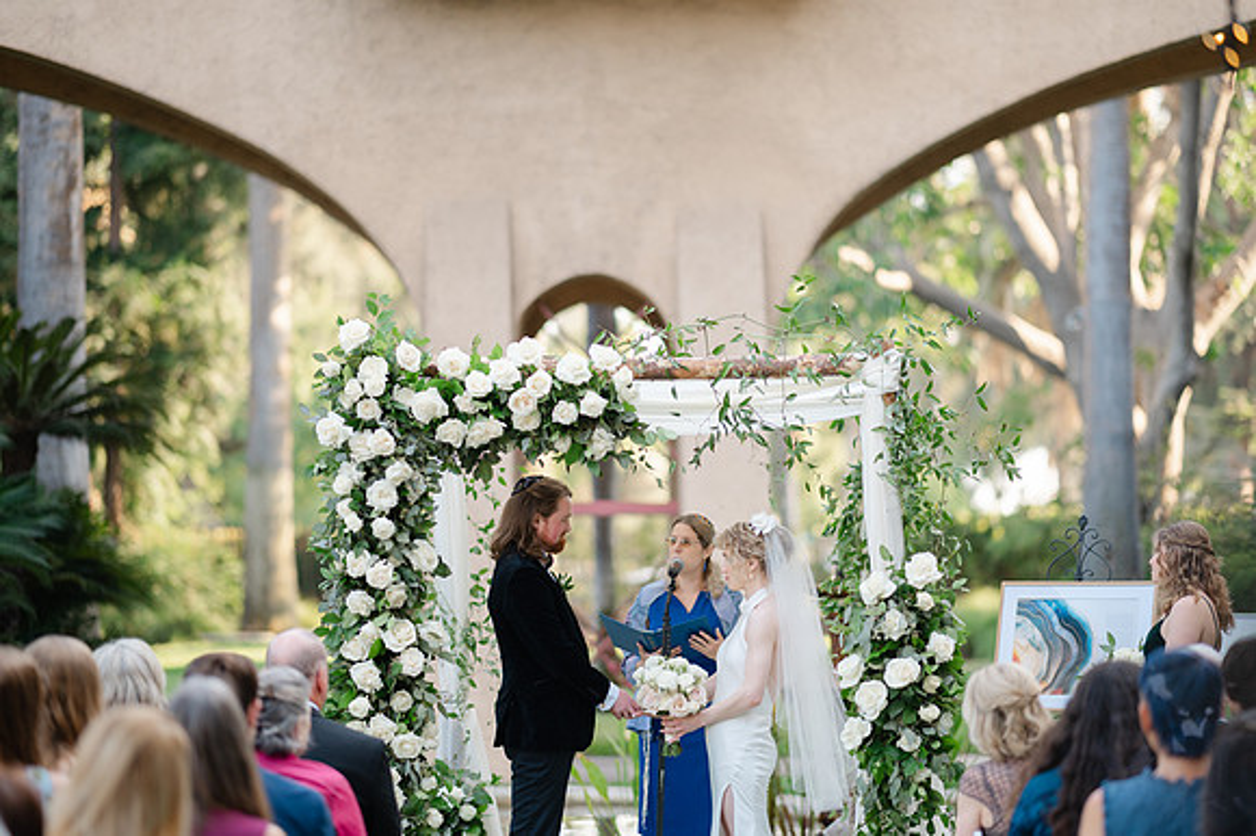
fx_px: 3661
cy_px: 418
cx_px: 628
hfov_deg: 19.5
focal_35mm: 105
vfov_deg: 13.0
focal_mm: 105
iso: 100
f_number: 1.4
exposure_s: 1/640
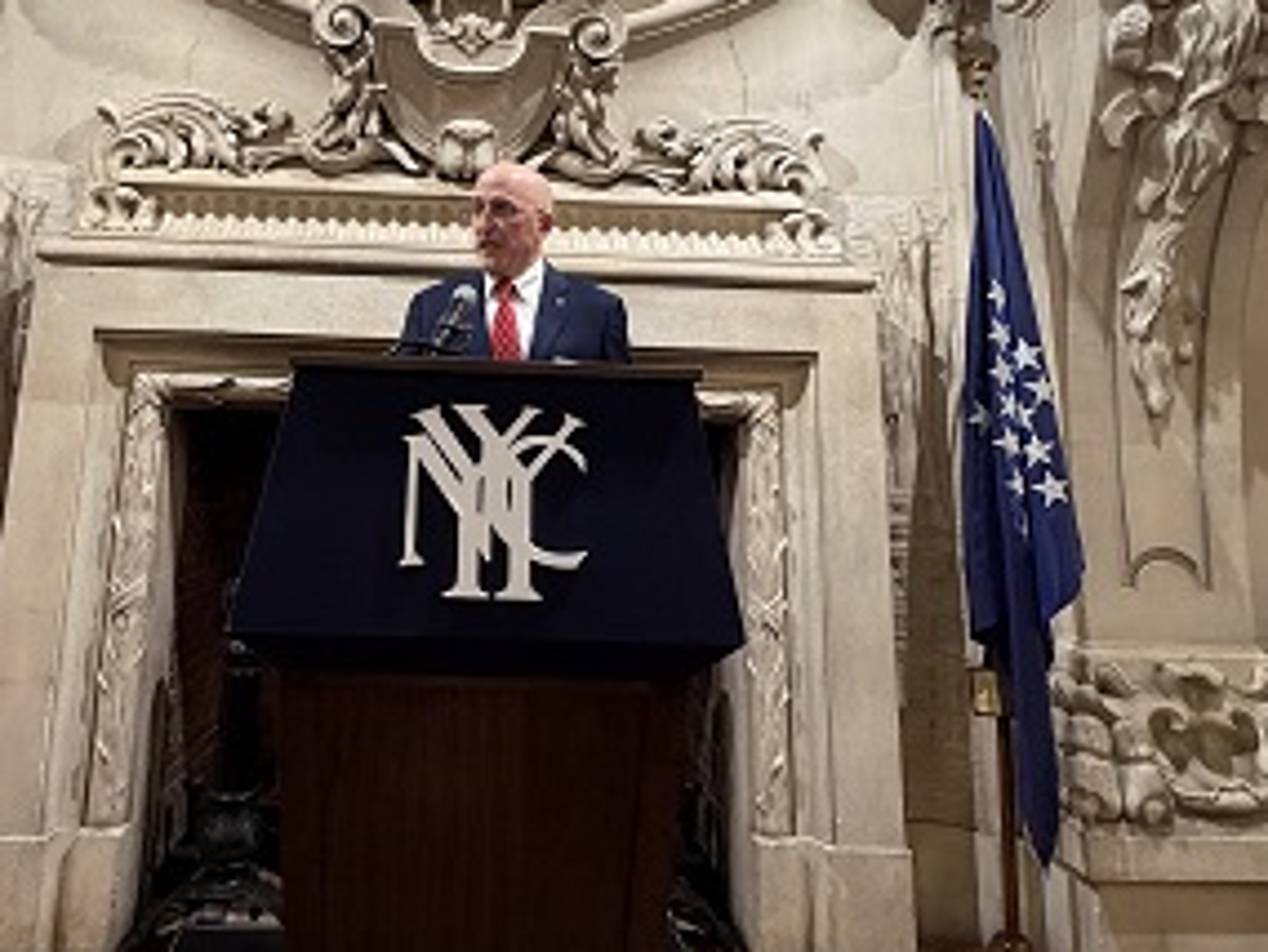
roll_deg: -1.9
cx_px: 494
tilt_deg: +11.2
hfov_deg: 68.5
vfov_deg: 53.3
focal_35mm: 25
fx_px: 916
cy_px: 285
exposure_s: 1/60
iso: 400
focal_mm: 2.22
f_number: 2.2
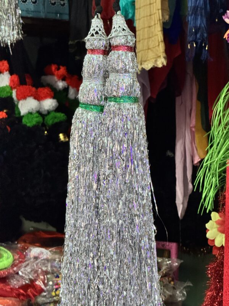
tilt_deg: +1.2
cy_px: 153
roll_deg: +0.6
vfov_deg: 16.4
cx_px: 114
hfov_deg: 12.3
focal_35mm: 120
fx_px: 1058
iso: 400
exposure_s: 1/50
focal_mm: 15.66
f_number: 2.8
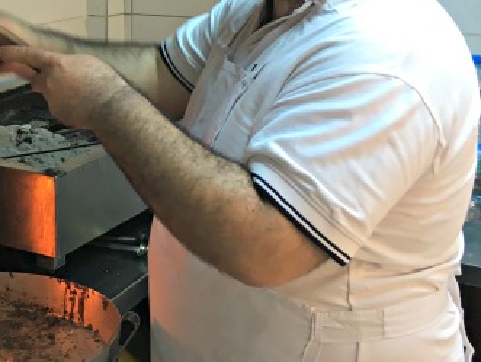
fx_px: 974
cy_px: 23
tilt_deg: -7.1
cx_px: -9
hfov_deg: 26.2
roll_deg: +0.4
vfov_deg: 20.5
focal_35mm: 70
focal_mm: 4.15
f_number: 2.2
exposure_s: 1/33
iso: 64
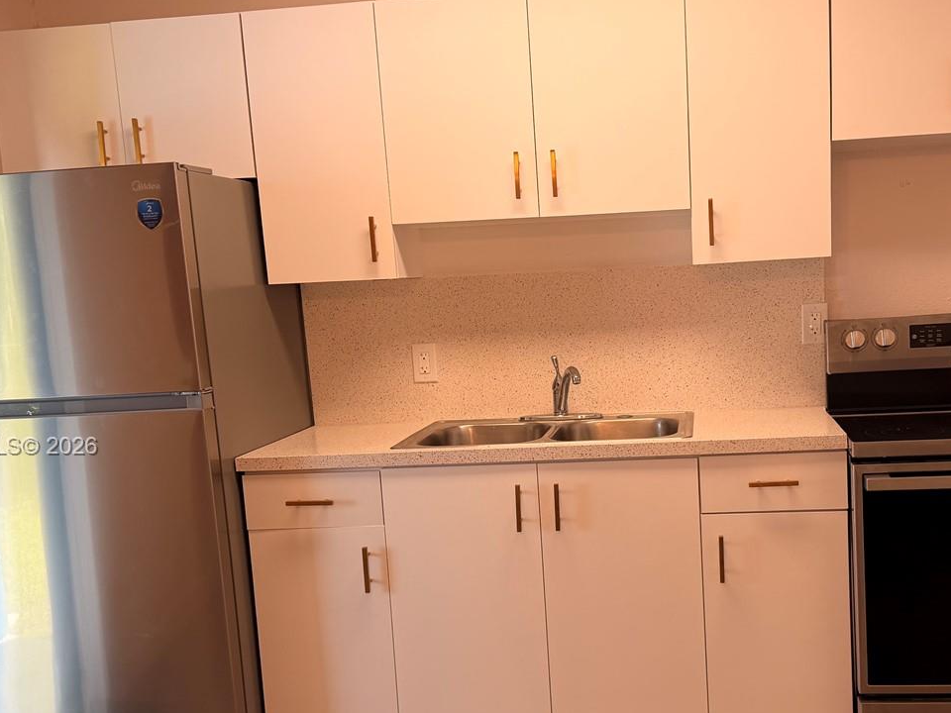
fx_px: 1099
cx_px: 581
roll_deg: +3.2
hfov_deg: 46.5
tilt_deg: -8.0
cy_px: 448
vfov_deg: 35.8
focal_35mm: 40
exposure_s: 1/122
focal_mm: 6.76
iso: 80
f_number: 1.78
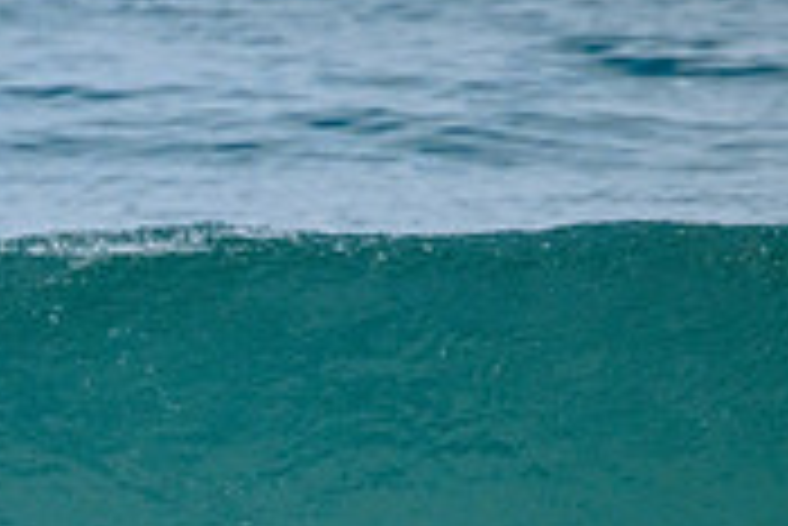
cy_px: 551
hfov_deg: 0.8
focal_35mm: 2646
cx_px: -423
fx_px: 57964
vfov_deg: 0.5
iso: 1000
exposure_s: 1/2000
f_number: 11
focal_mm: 800
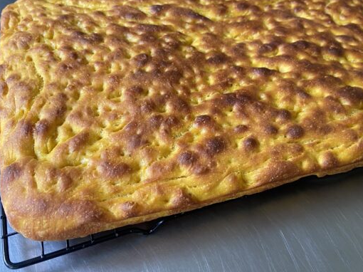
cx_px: 190
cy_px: 120
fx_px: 356
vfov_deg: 41.7
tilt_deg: -44.2
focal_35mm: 34
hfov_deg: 54.0
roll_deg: -7.6
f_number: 1.8
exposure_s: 1/72
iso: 125
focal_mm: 4.25
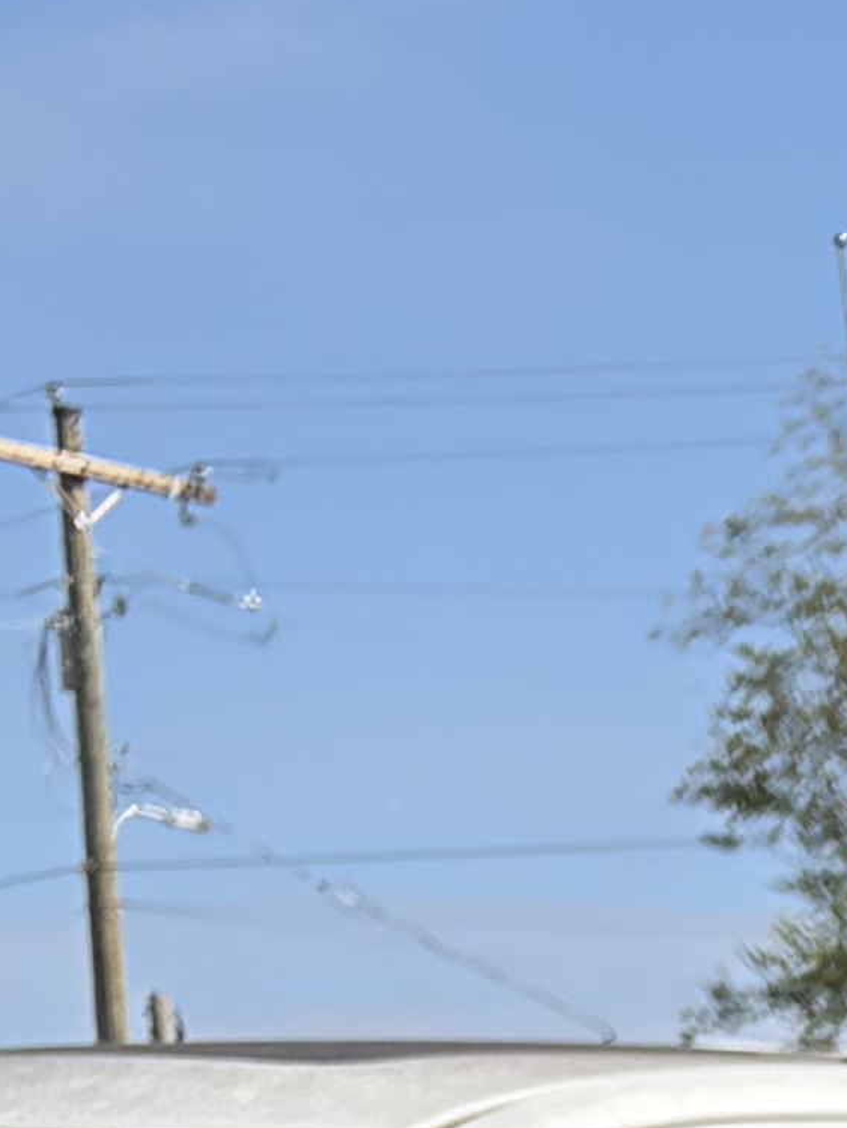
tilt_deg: -10.4
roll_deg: +1.1
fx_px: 6456
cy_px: 3046
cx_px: 2344
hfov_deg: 6.9
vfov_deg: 8.7
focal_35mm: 198
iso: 64
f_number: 1.6
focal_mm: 5.96
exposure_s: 1/2747
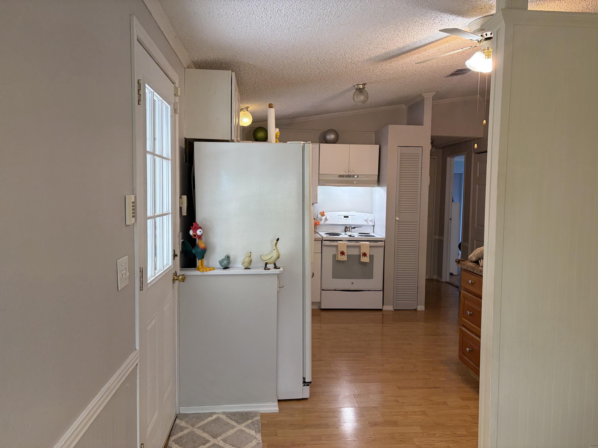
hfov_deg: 67.3
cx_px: 299
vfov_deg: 53.1
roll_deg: +0.6
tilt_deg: -2.6
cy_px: 224
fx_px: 449
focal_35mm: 26
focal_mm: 5.96
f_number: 1.6
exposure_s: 1/60
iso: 80
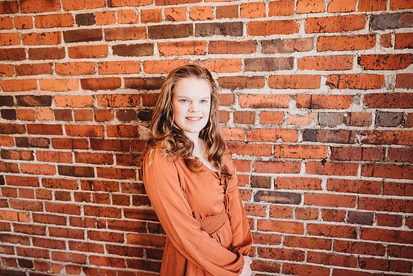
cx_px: 206
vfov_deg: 53.2
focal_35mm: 24
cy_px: 138
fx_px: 275
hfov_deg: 73.7
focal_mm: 24
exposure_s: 1/160
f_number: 2.2
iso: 500
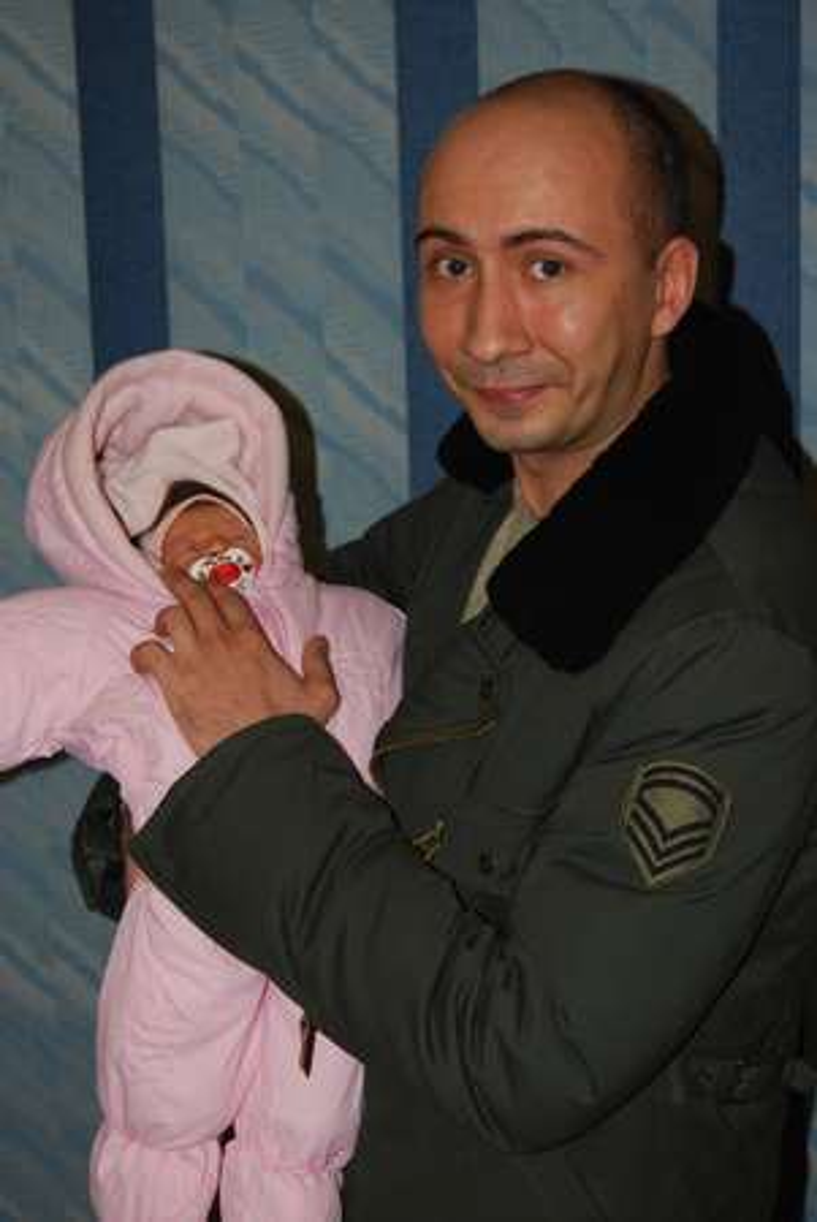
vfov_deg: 29.8
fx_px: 2292
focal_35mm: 68
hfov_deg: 20.2
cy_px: 611
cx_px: 408
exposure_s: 1/50
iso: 400
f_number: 4.5
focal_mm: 45
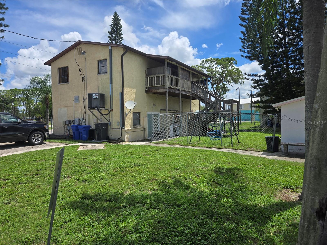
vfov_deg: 58.9
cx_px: 164
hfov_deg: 73.9
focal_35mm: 23
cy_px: 122
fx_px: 217
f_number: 1.8
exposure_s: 1/1957
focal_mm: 5.4
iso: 25
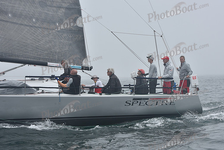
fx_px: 492
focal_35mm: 79
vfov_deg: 17.3
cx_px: 125
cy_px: 80
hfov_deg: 25.6
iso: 250
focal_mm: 70
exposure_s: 1/800
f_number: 9
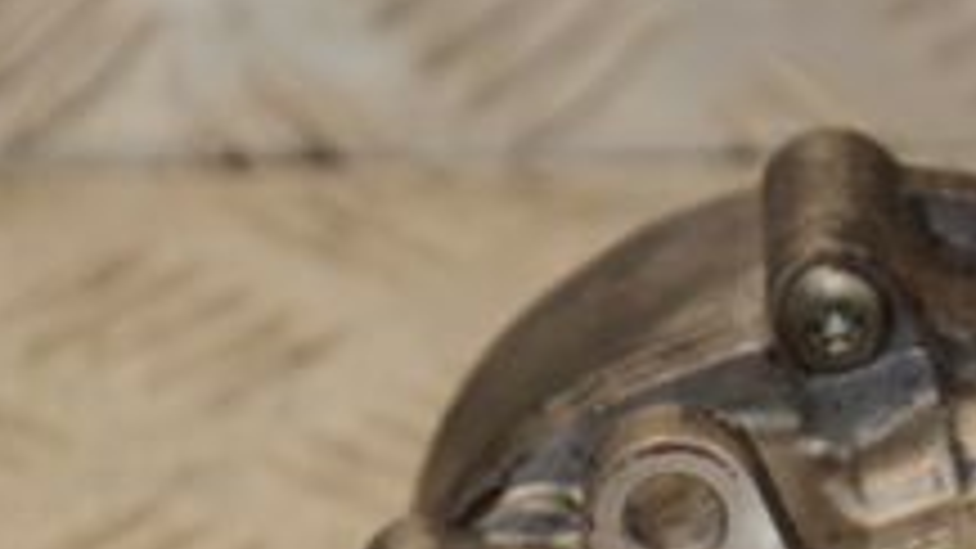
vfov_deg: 2.5
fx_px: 12564
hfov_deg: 4.4
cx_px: 841
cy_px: 716
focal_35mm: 486
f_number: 5.6
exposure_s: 1/160
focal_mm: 105
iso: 800
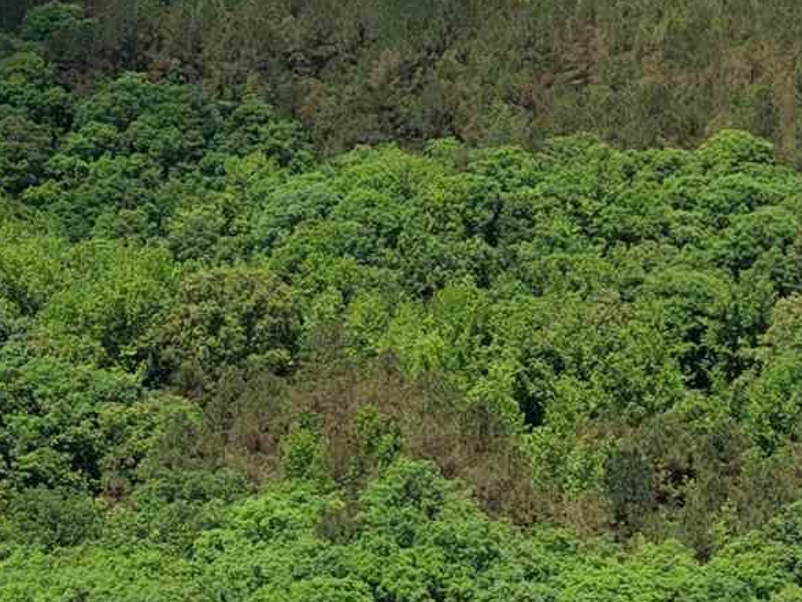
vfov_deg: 11.7
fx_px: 2920
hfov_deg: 15.6
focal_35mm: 126
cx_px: 225
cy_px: 501
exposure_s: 1/5000
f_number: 1.8
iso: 240
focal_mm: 8.67
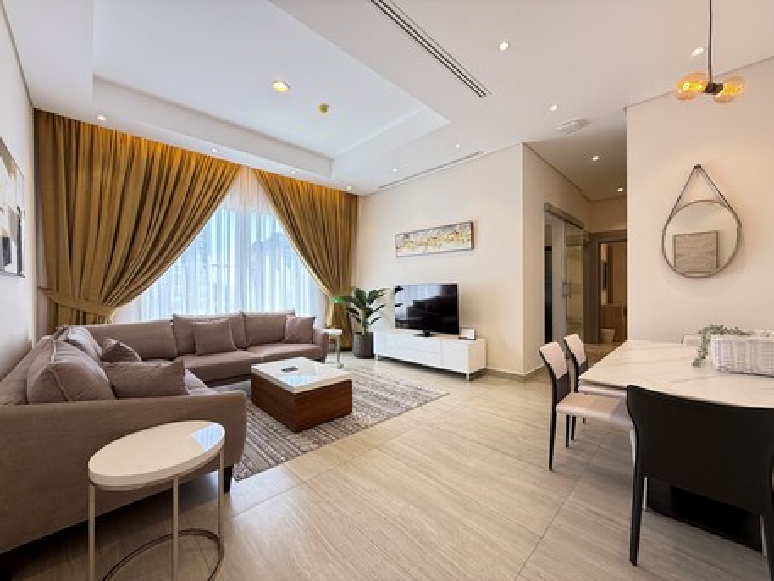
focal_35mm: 14
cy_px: 290
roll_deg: +0.5
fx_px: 313
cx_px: 387
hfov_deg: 102.0
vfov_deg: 85.7
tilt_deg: +0.1
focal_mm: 2.22
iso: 80
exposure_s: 1/99
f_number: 2.2
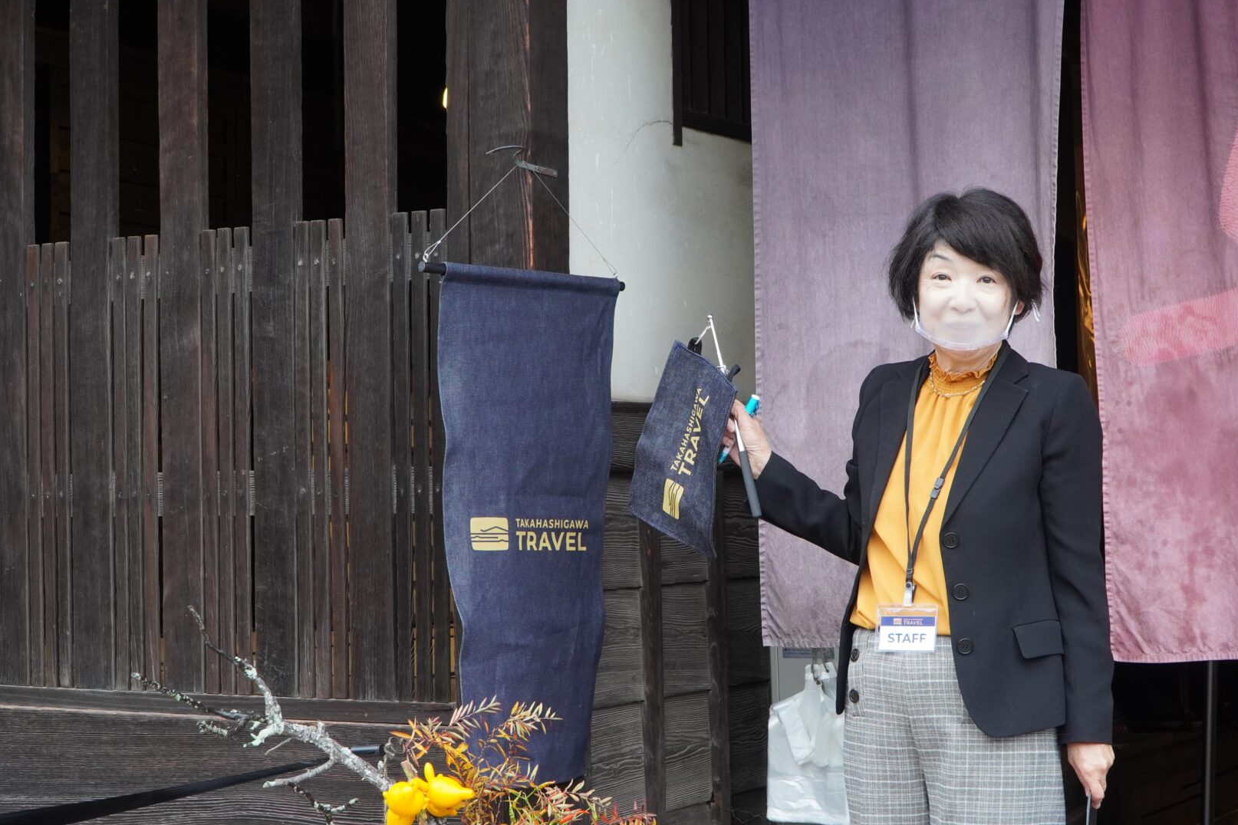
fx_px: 1981
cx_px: 736
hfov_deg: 34.6
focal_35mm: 58
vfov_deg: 23.5
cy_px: 398
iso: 800
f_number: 6.3
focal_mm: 31
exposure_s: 1/50
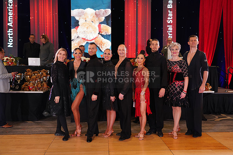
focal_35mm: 36
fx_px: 233
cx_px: 116
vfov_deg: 36.9
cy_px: 78
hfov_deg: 53.1
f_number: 4
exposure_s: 1/160
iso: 1600
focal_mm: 36
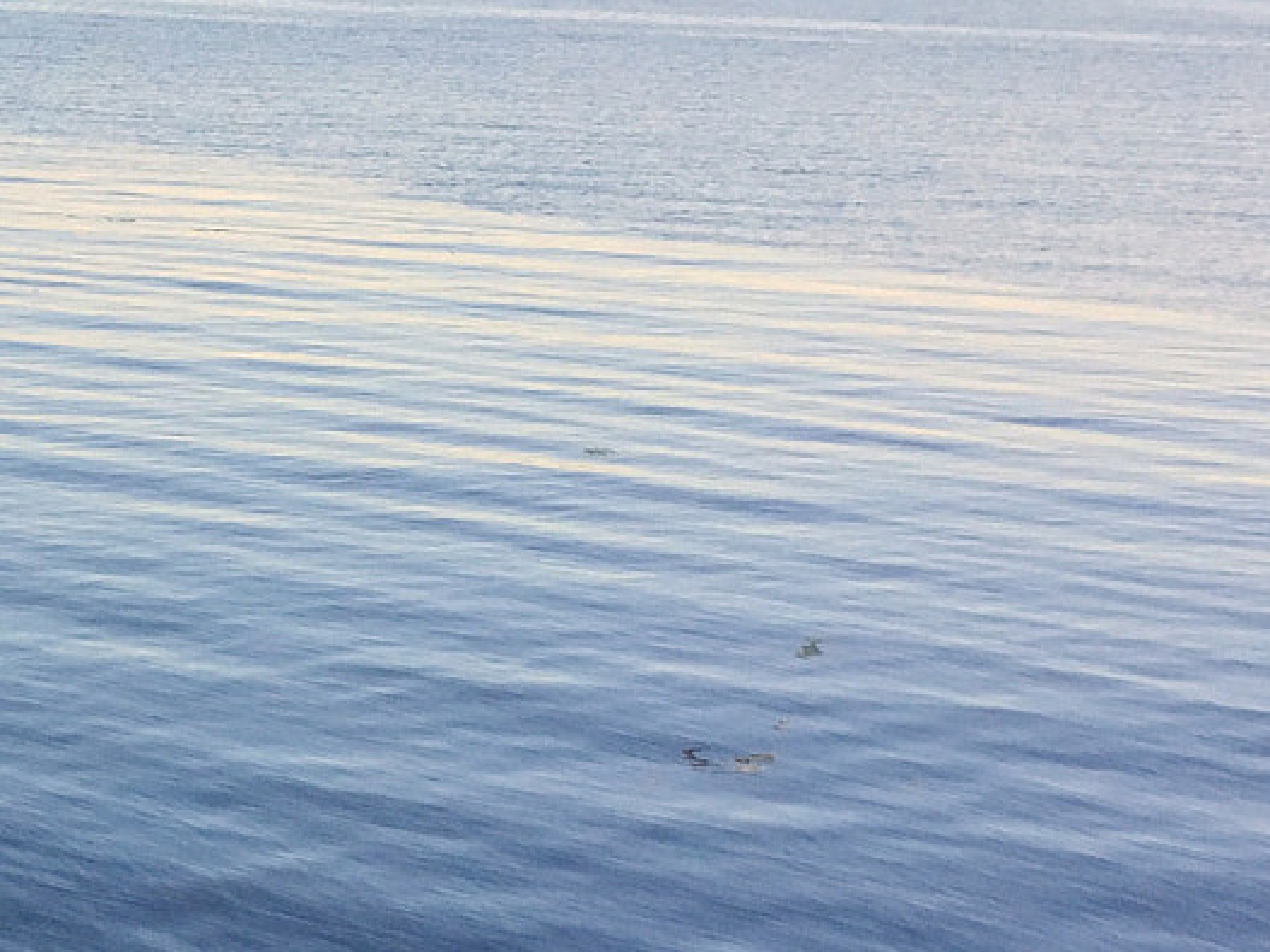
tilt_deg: -11.4
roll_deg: -2.3
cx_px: -443
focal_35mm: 88
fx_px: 3228
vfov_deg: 16.8
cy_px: 554
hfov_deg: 20.1
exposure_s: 1/879
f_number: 2.2
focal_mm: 4.15
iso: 32
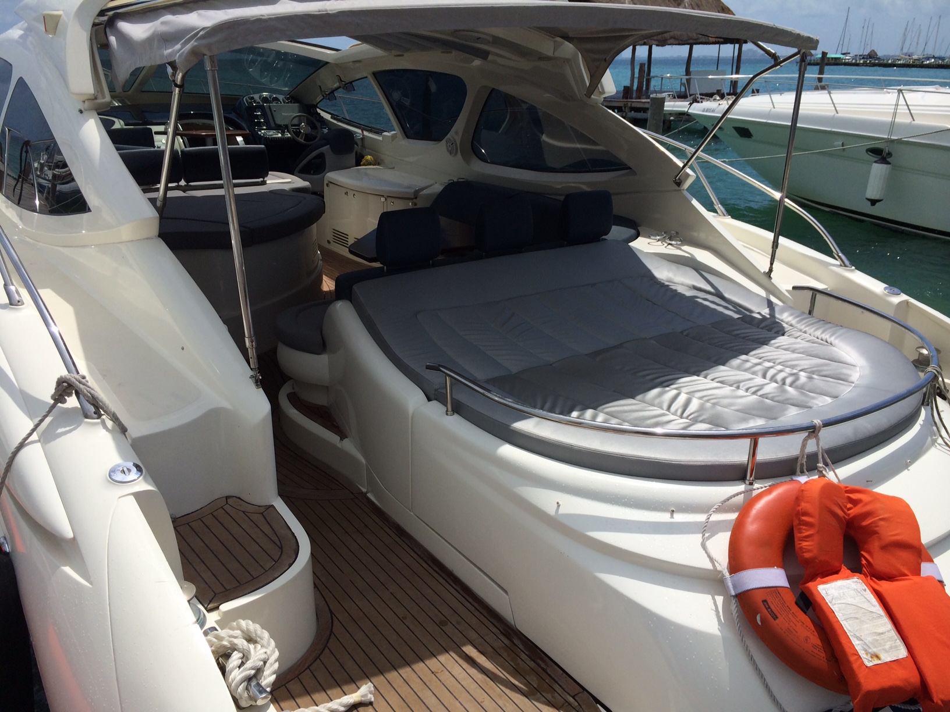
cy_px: 356
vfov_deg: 46.8
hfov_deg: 60.0
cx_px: 475
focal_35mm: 30
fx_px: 823
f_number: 2.2
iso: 32
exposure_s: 1/5882
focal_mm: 4.12
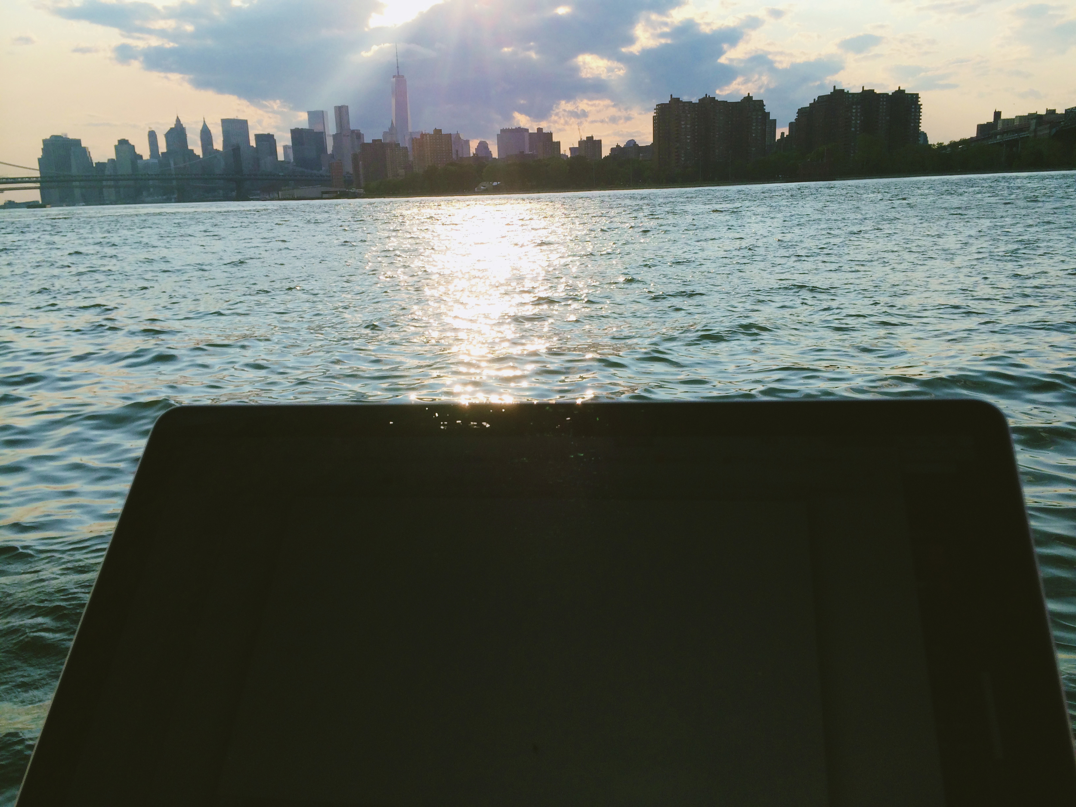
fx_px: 933
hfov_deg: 60.0
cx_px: 538
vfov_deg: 46.8
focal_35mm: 30
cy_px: 404
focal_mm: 4.12
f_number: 2.2
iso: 40
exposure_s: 1/1953
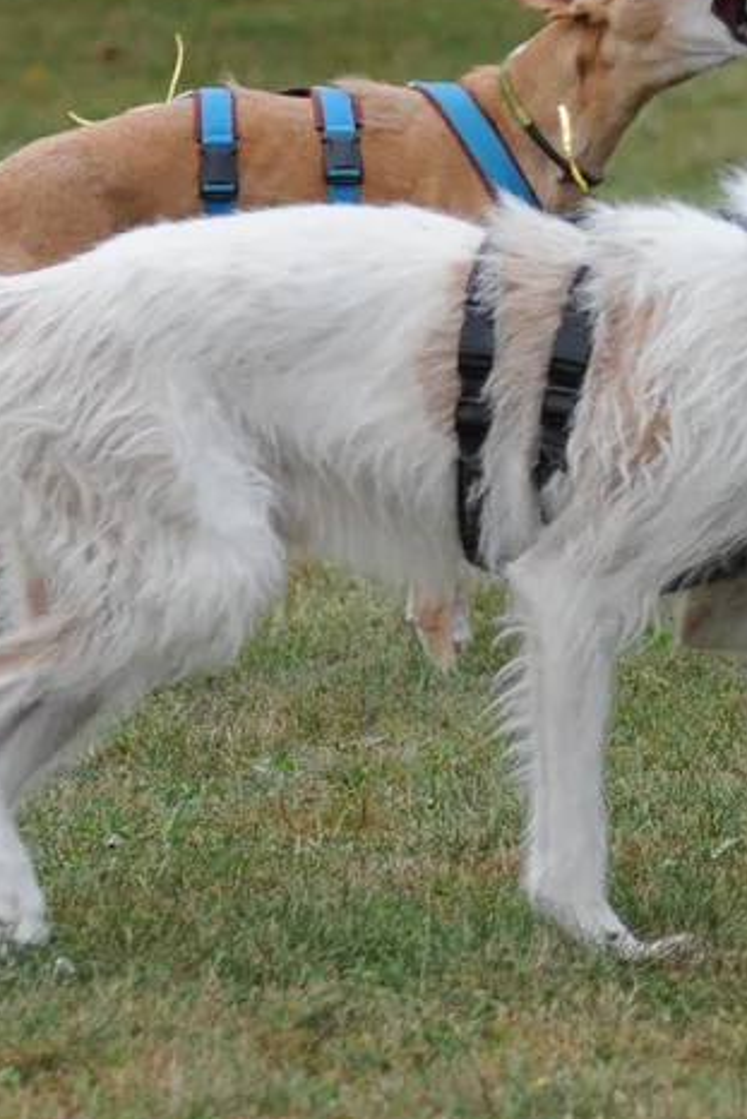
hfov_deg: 2.3
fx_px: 18660
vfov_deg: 3.4
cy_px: 122
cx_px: 432
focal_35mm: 600
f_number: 5.6
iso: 800
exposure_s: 1/1250
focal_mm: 200
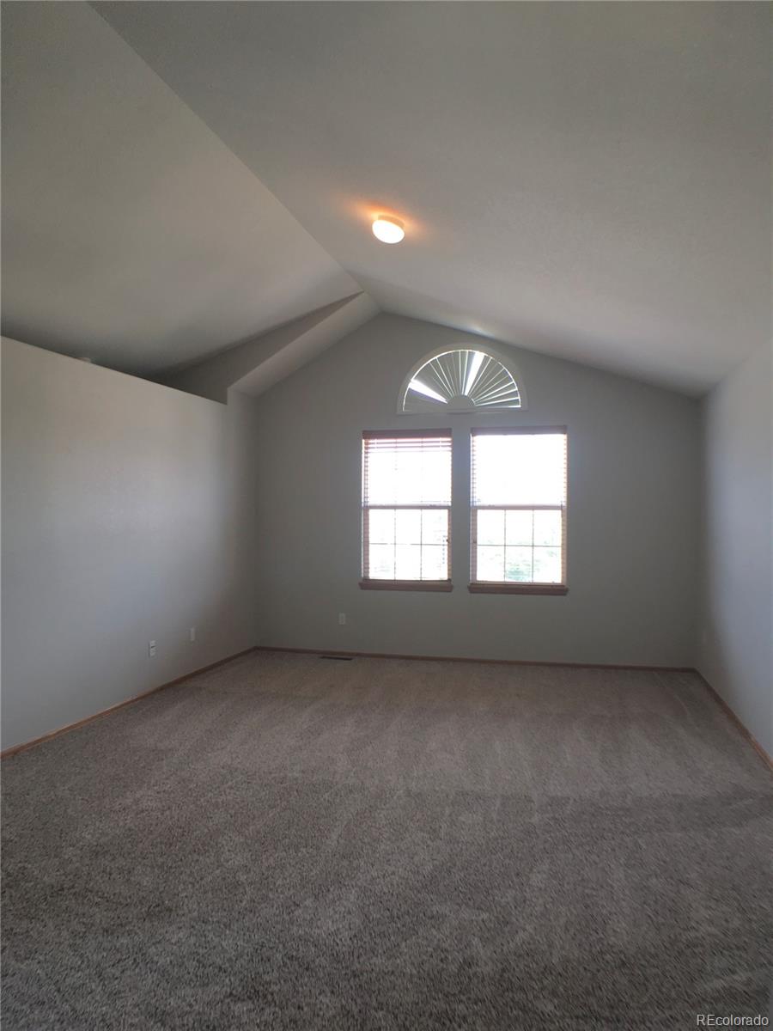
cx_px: 386
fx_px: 863
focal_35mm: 29
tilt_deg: -1.6
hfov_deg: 48.2
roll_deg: -0.1
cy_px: 516
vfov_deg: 61.7
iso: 32
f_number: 2.2
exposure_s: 1/30
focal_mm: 4.15
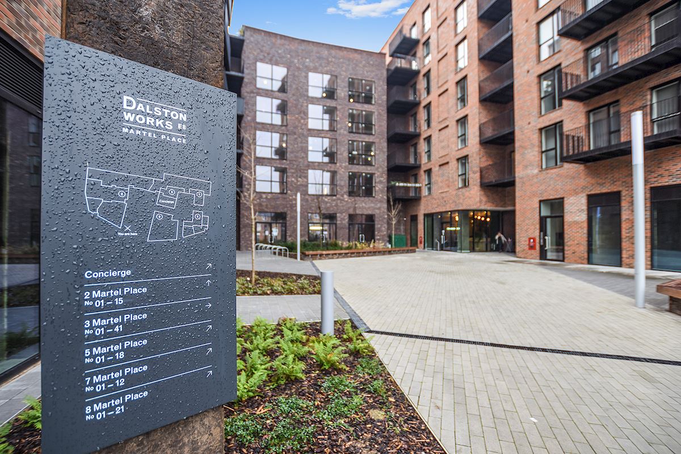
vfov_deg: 77.3
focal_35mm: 15
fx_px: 284
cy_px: 227
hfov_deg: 100.4
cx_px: 340
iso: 100
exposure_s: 1/30
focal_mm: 10
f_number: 3.5
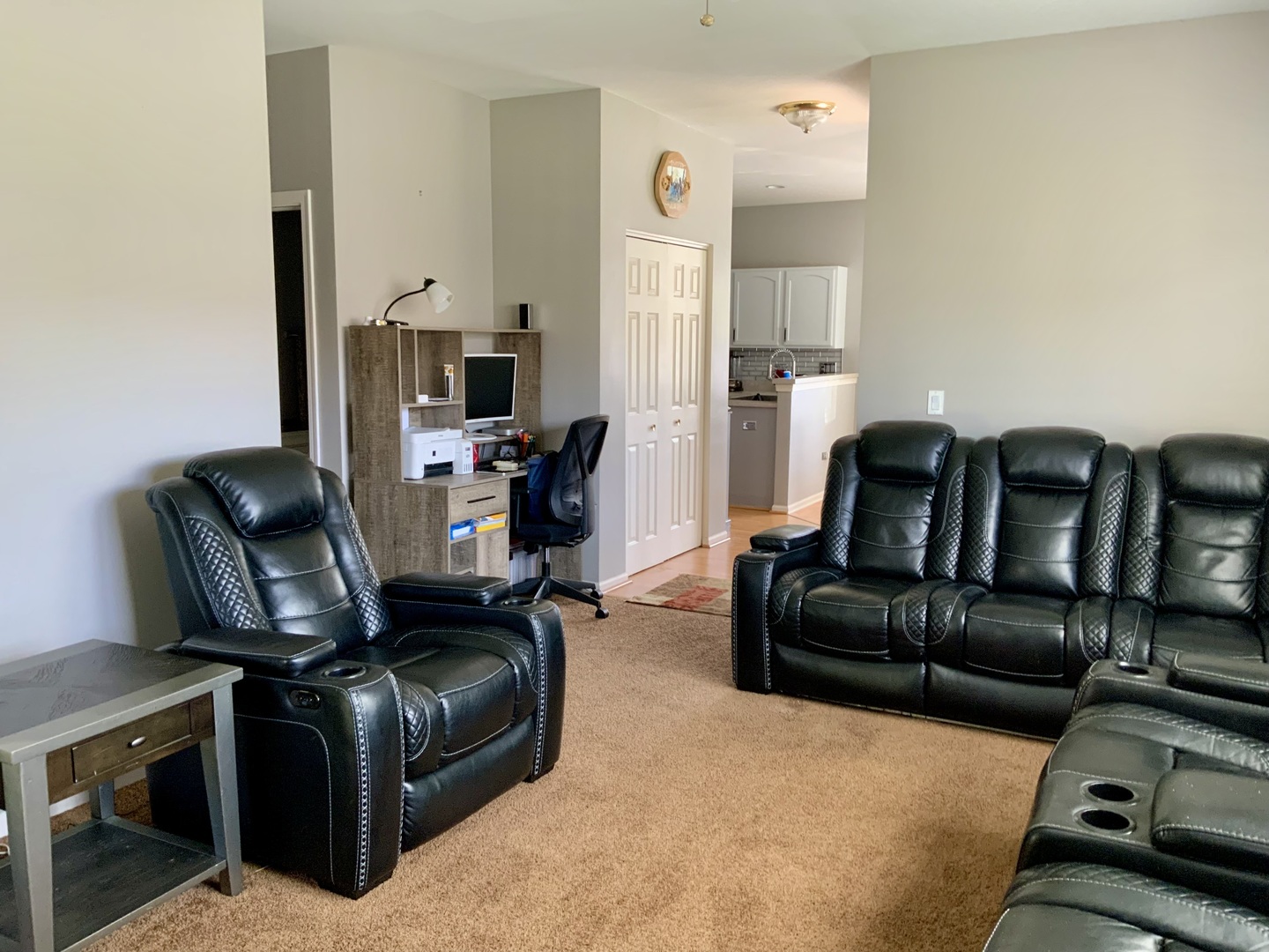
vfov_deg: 48.2
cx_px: 634
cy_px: 476
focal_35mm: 29
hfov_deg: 61.7
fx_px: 1063
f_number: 1.8
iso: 100
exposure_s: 1/40
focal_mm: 3
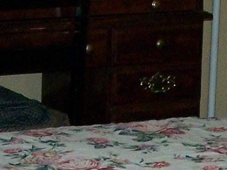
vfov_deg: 6.2
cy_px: 239
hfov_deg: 8.2
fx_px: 1567
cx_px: 225
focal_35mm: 239
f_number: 2.8
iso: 160
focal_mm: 6.3
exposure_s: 1/60
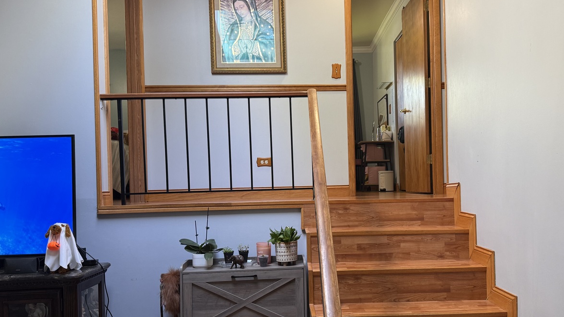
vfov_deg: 36.6
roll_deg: +1.3
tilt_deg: +1.5
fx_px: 479
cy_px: 178
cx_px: 322
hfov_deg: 60.8
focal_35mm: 32
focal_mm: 6.76
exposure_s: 1/60
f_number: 1.78
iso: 160
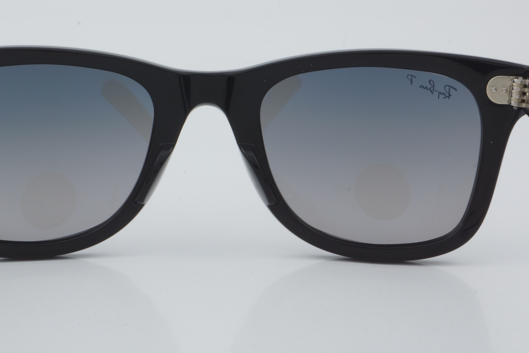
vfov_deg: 12.6
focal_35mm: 109
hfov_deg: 18.8
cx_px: 207
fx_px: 1596
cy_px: 154
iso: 100
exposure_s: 1/4
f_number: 29
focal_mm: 55
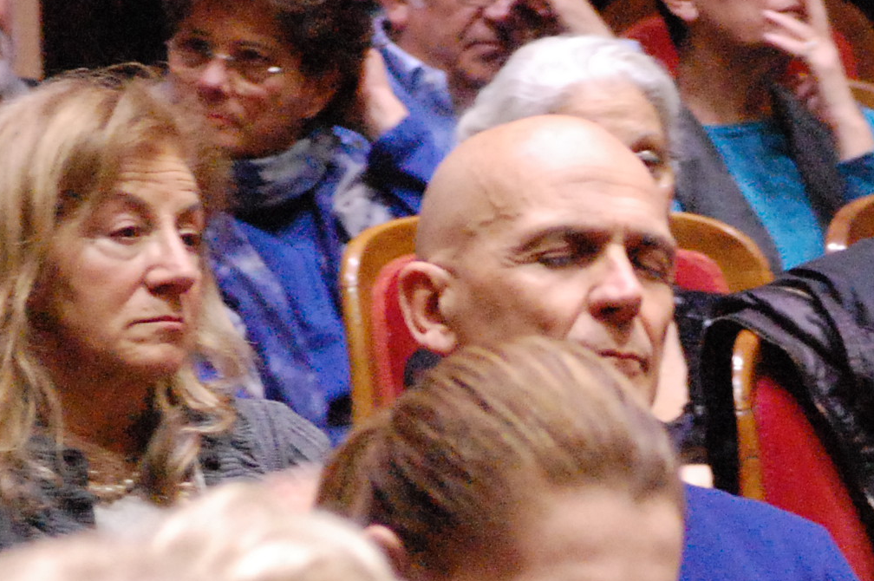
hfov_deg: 5.6
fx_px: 8901
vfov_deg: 3.7
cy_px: 597
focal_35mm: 367
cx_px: 951
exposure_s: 1/40
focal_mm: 82
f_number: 4.5
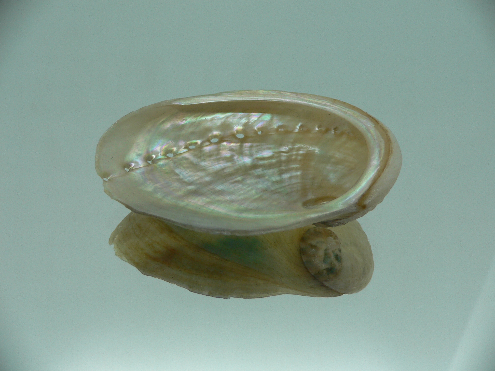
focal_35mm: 35
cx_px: 248
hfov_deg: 52.6
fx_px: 500
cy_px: 186
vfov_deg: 40.7
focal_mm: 4.6
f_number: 2.8
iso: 80
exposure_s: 1/60
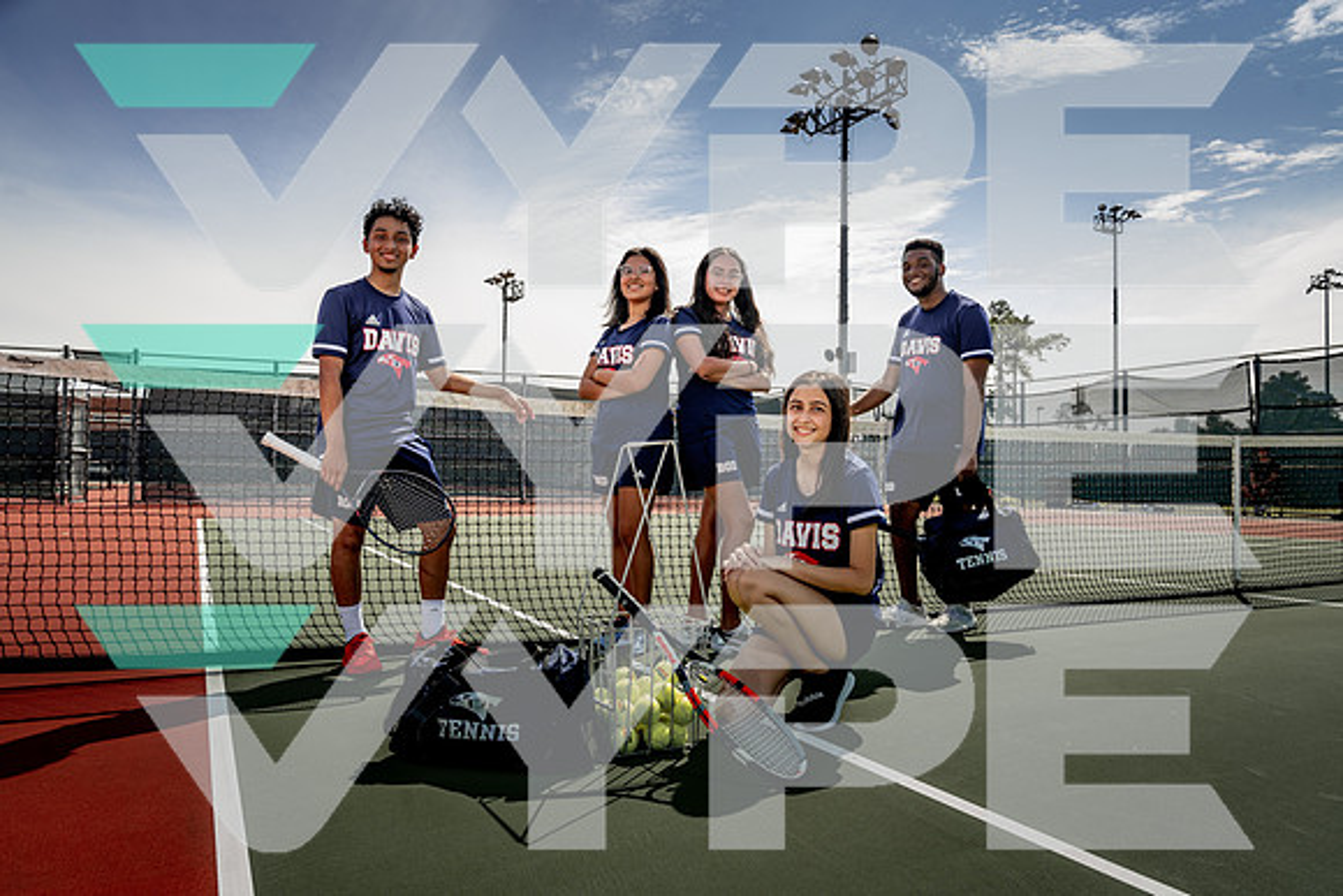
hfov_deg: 69.4
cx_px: 672
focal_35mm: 26
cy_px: 448
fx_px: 970
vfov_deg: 49.6
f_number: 8
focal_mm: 26
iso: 100
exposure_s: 1/125
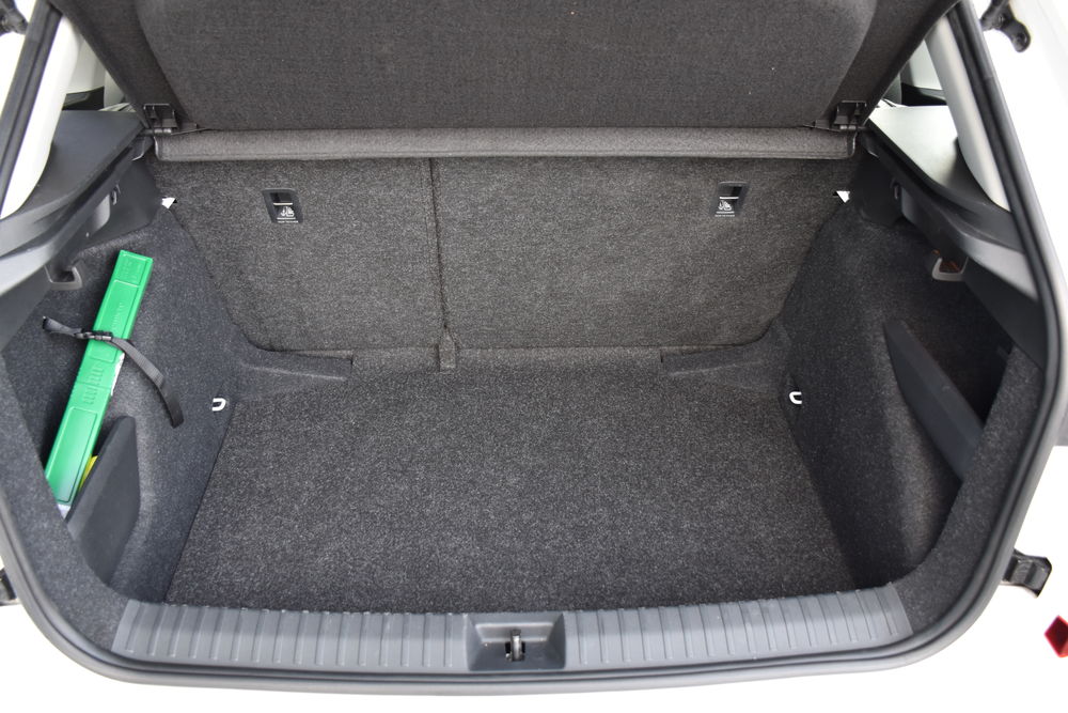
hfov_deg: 61.9
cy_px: 356
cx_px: 534
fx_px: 890
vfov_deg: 43.6
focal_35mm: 30
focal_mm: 20
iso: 450
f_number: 4
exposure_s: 1/60
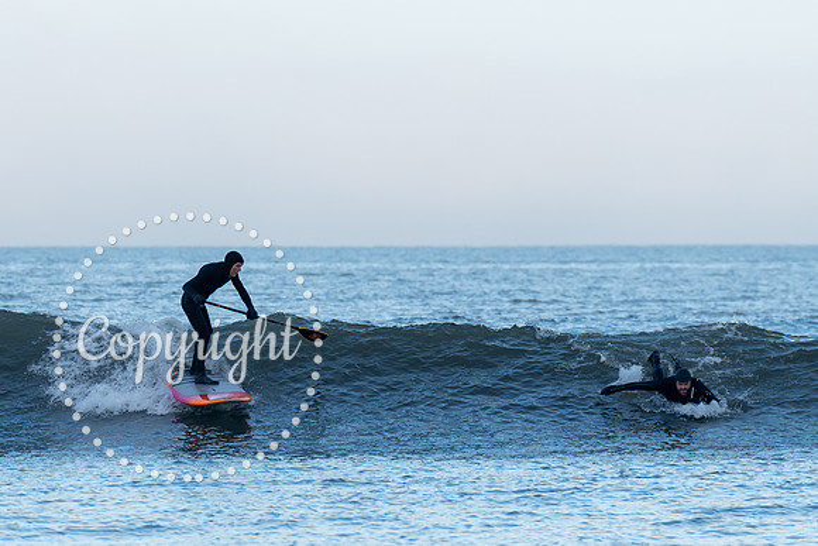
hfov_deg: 5.0
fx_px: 9304
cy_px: 279
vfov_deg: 3.4
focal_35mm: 409
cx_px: 247
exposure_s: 1/1000
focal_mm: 200
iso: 250
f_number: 4
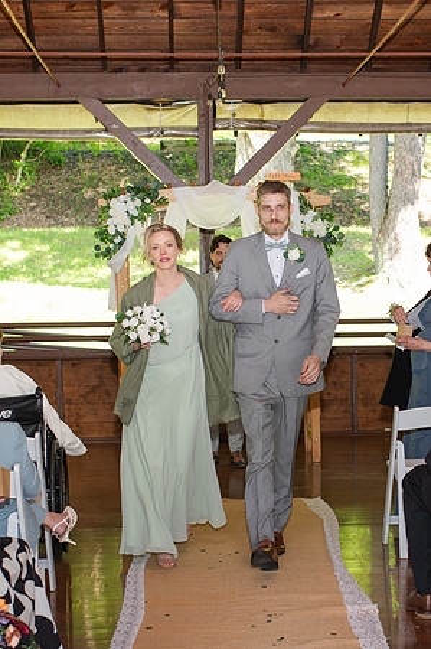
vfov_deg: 27.4
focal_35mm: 74
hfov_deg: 18.4
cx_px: 312
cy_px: 379
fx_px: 1327
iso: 160
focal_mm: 35
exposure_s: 1/200
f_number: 3.2
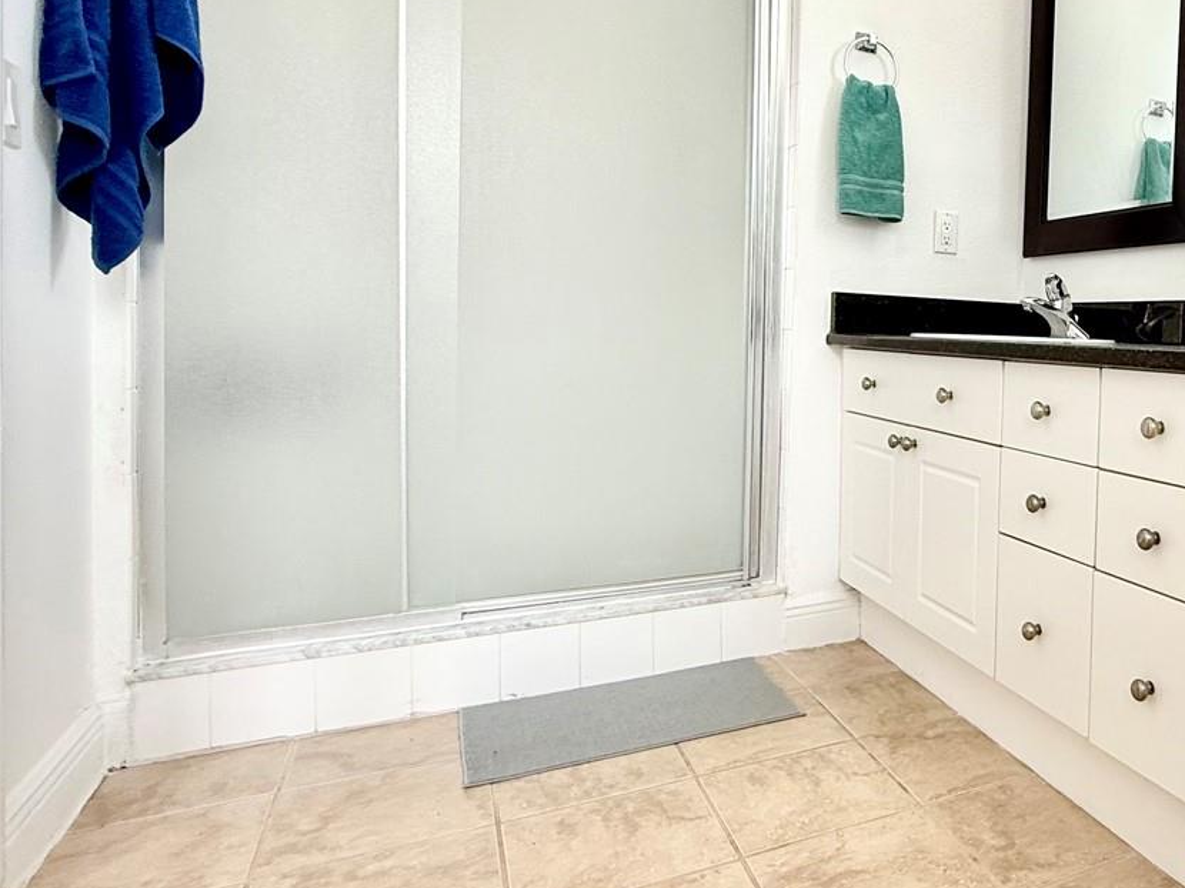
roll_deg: -1.8
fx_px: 924
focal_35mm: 27
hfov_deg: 56.2
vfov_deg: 51.2
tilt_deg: +0.0
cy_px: 384
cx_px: 1072
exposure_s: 1/120
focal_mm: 2.22
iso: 80
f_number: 2.2
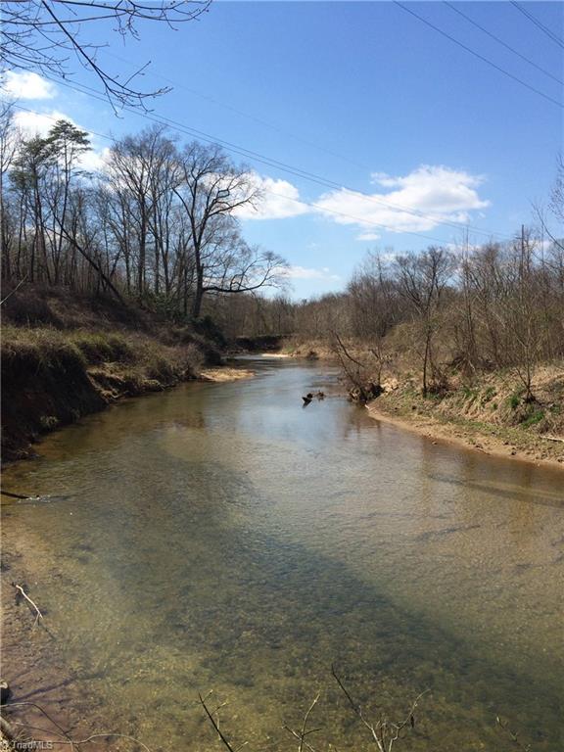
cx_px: 282
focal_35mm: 29
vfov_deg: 61.7
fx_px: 630
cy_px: 376
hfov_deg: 48.2
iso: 32
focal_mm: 4.15
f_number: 2.2
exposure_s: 1/2564
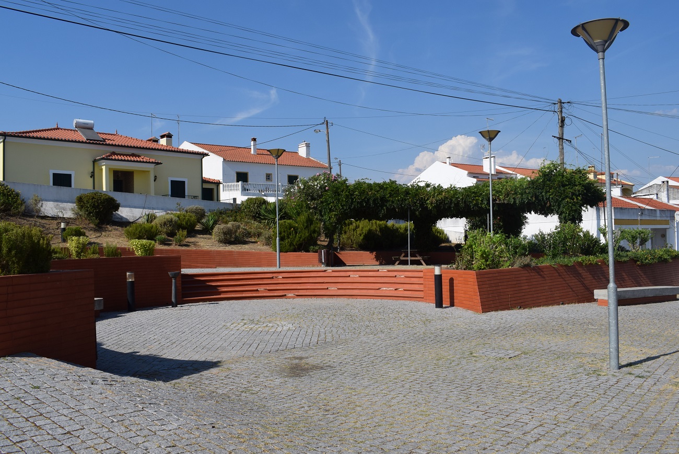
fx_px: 566
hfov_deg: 61.9
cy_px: 227
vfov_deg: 43.6
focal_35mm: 30
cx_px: 340
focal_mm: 20
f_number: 11
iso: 200
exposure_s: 1/500
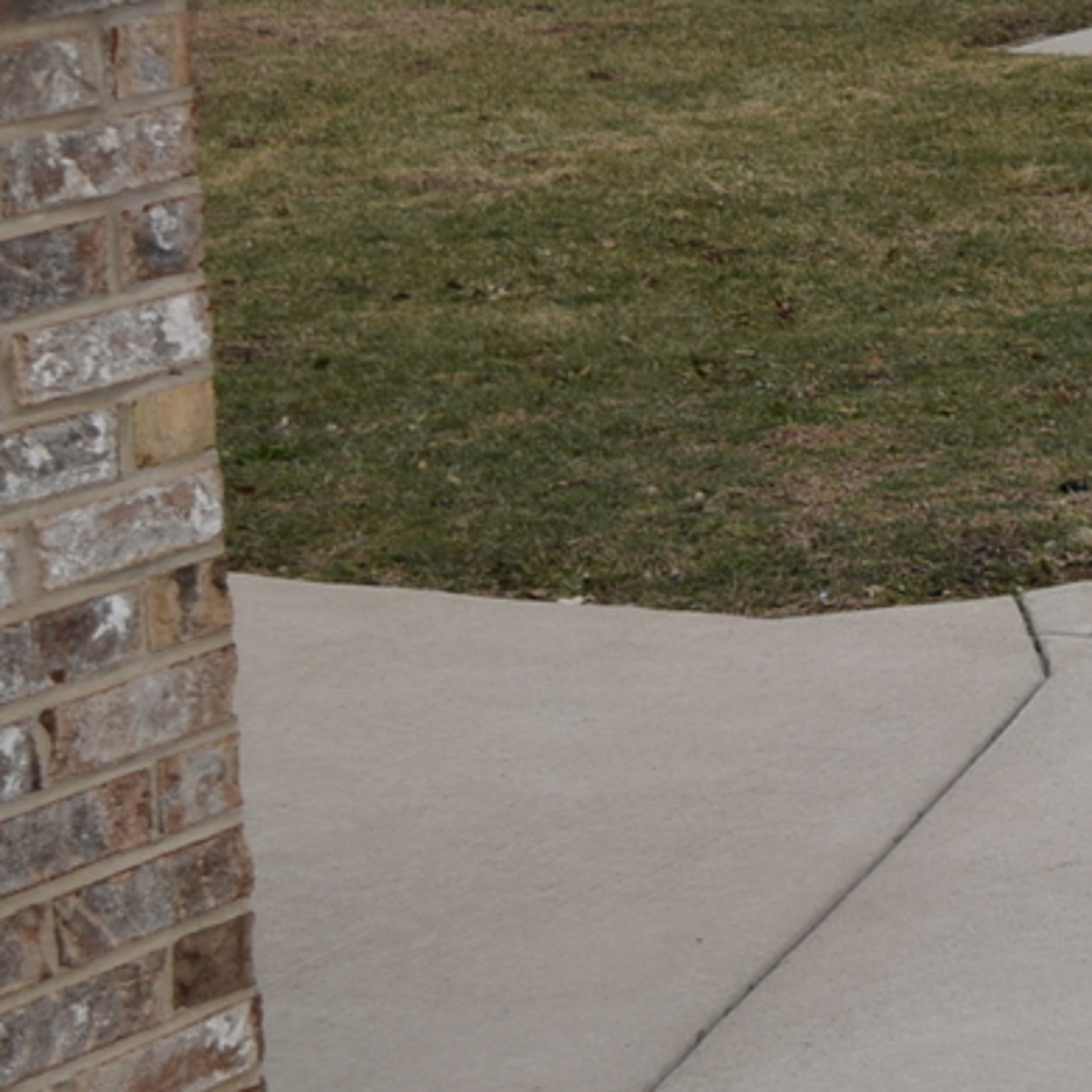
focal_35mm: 143
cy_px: -134
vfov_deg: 12.0
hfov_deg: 11.1
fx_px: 5095
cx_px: 2223
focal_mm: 27
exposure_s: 1/160
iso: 100
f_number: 6.3
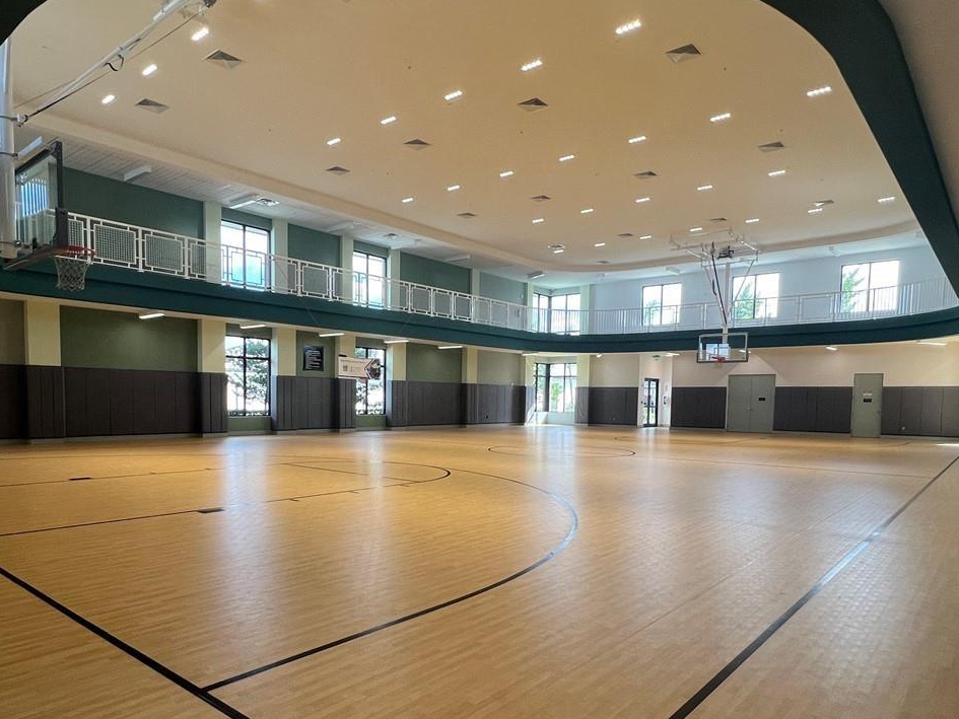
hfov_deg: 76.3
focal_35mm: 22
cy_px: 444
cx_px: 451
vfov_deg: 60.4
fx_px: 610
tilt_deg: -4.9
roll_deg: -1.0
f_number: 1.8
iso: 64
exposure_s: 1/120
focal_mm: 1.57
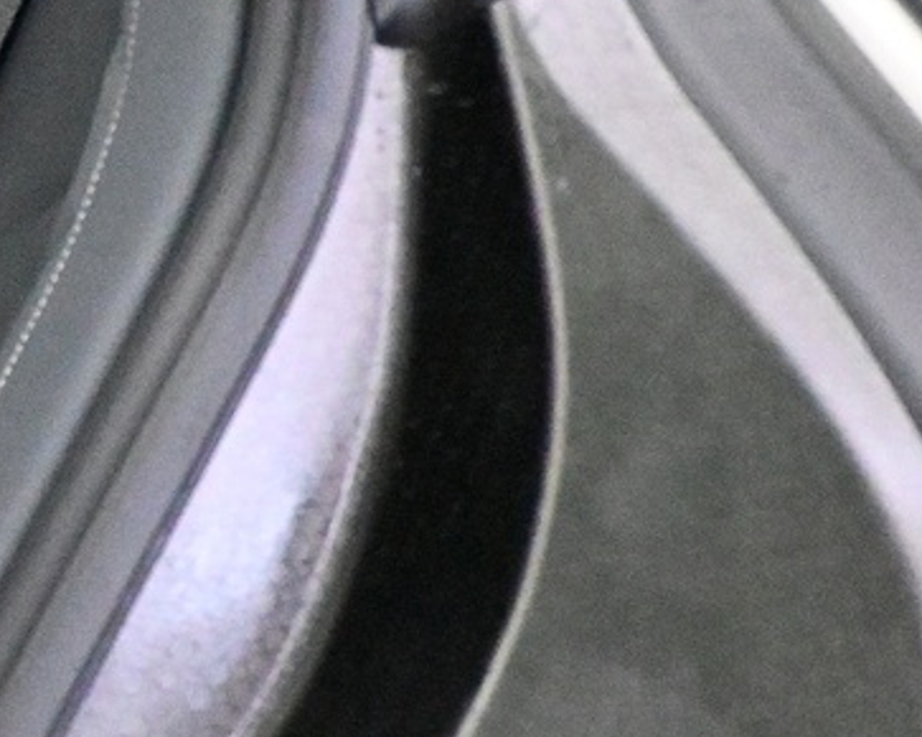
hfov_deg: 14.1
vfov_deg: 13.9
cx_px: -1016
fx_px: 3001
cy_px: 155
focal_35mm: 110
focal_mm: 17.5
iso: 11400
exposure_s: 1/60
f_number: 3.5
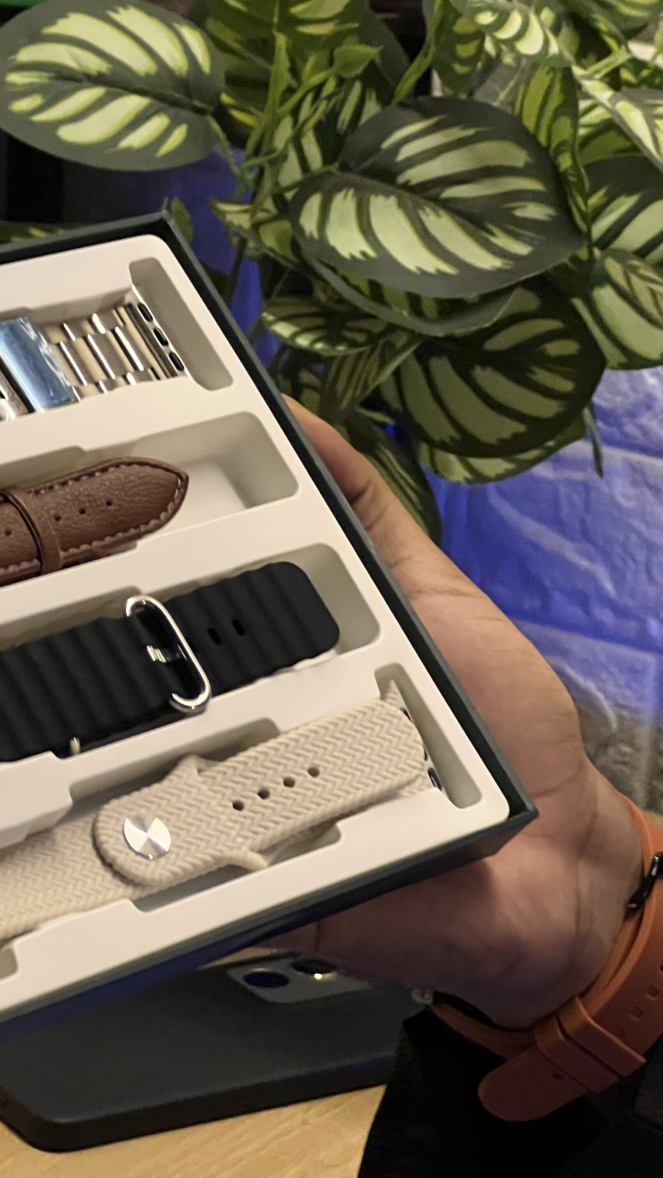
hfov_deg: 10.7
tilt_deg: -15.9
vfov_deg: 19.1
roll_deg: -1.2
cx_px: 0
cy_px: 589
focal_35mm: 112
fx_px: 3500
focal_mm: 9
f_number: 2.8
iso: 640
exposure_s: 1/34
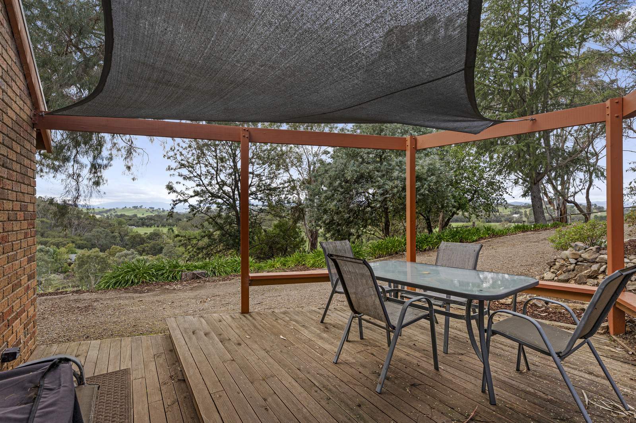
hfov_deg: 91.6
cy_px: 212
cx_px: 318
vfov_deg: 68.8
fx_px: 309
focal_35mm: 18
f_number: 9
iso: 200
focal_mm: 17.5
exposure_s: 1/250
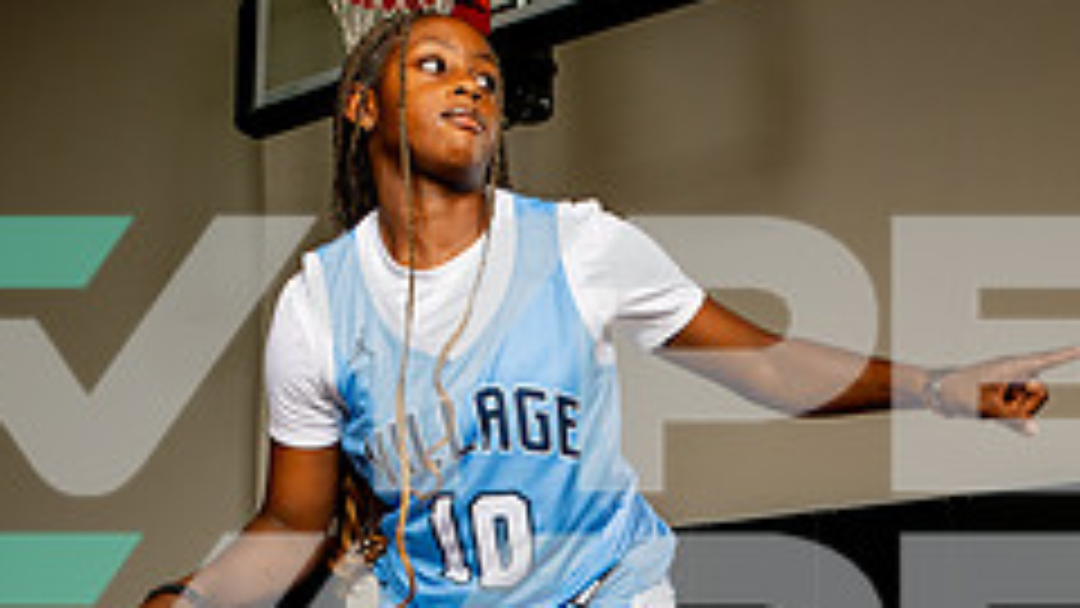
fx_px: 1690
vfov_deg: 19.5
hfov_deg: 35.4
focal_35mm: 59
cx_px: 536
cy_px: 676
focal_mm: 30
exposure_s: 1/500
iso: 250
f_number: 8
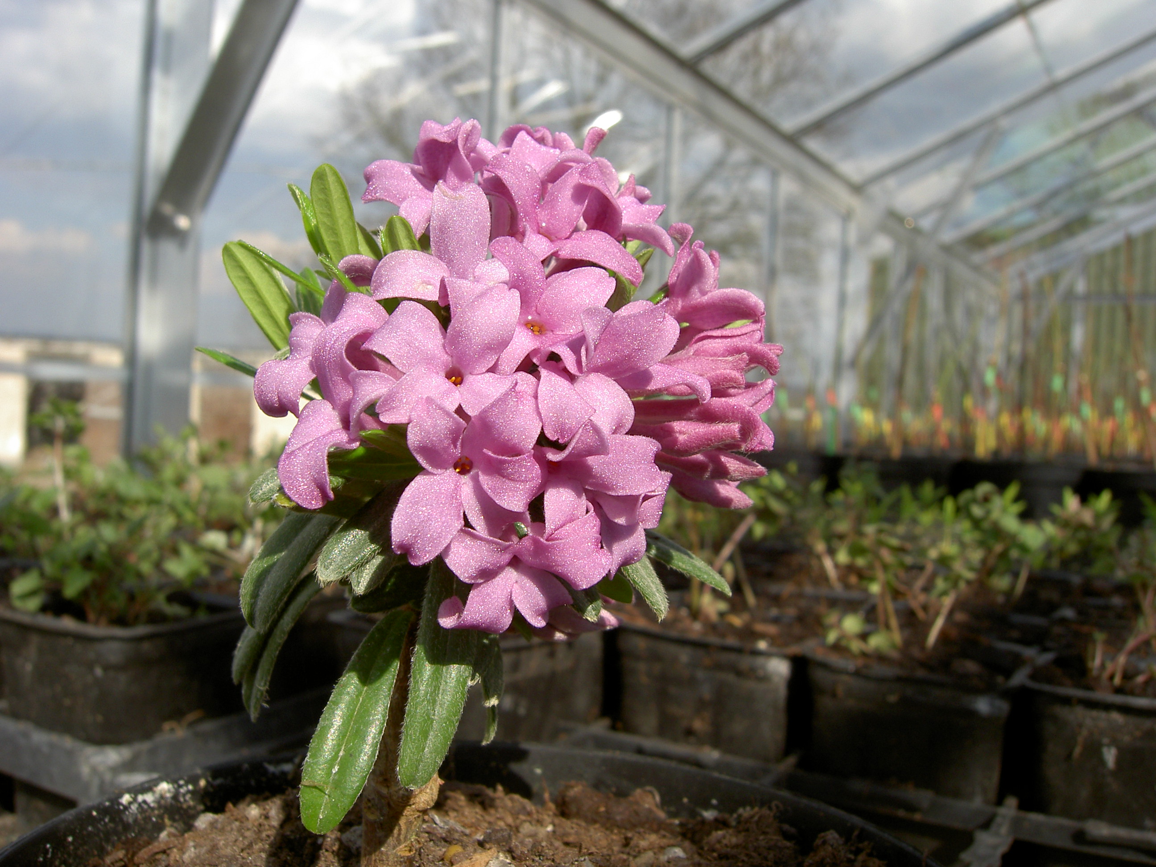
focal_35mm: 34
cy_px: 434
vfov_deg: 41.8
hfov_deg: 54.0
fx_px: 1135
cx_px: 578
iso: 50
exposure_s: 1/400
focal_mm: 5.6
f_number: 4.7
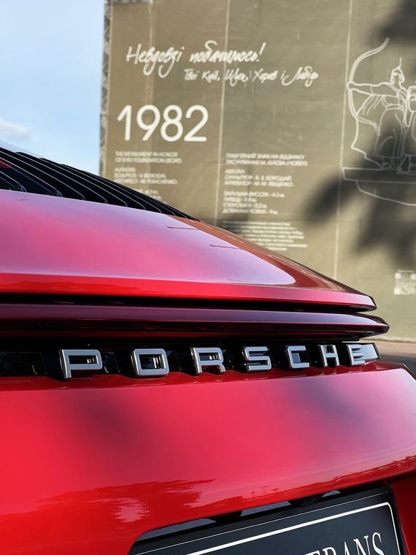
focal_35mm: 81
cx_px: 207
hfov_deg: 18.2
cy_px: 280
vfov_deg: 24.1
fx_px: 1298
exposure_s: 1/444
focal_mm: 9
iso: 32
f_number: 2.8
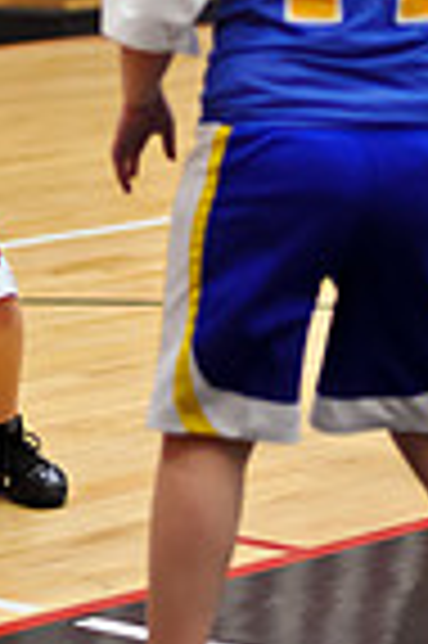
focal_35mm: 268
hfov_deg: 5.1
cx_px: -137
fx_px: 4791
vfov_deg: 7.6
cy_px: -72
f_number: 2
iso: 1600
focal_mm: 85
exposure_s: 1/500
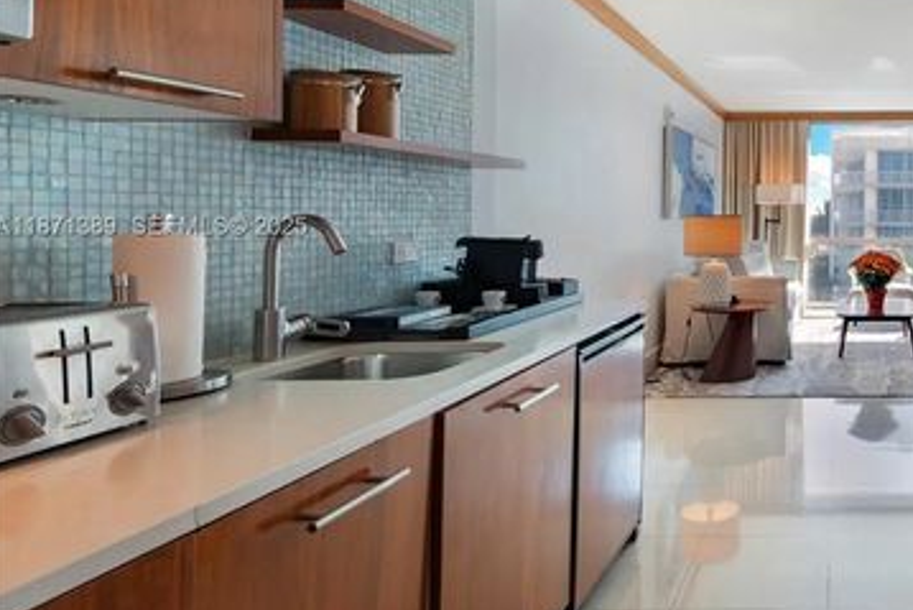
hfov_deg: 61.4
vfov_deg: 50.8
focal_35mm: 25
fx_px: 634
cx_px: 806
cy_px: 228
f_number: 9
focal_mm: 14
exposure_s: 1/320
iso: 500
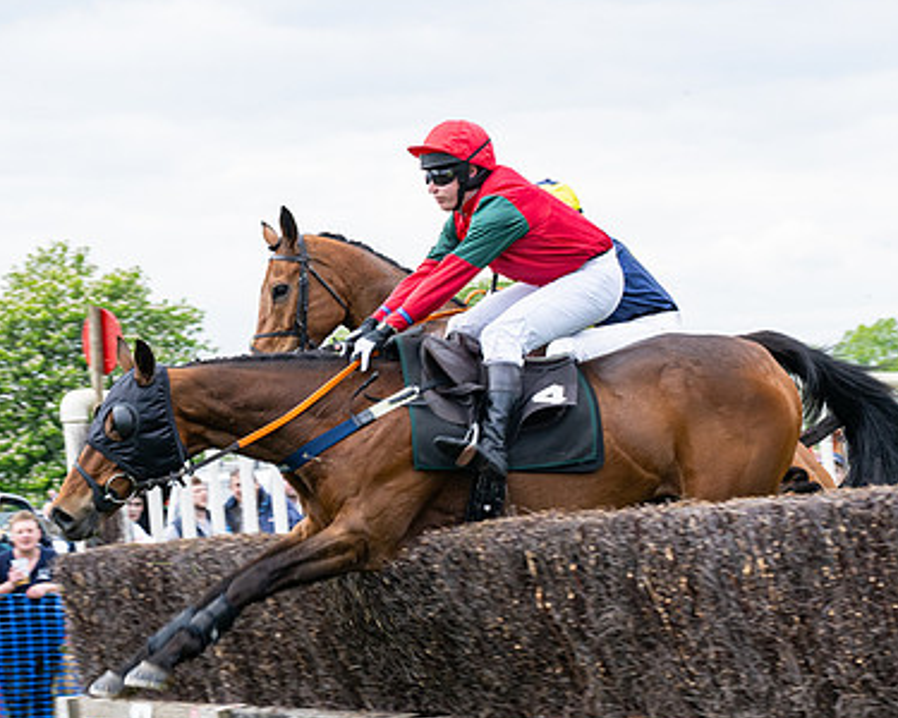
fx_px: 3615
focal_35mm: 136
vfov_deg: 11.3
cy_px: 453
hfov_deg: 14.2
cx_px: 502
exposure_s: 1/400
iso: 400
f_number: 9
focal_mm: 70
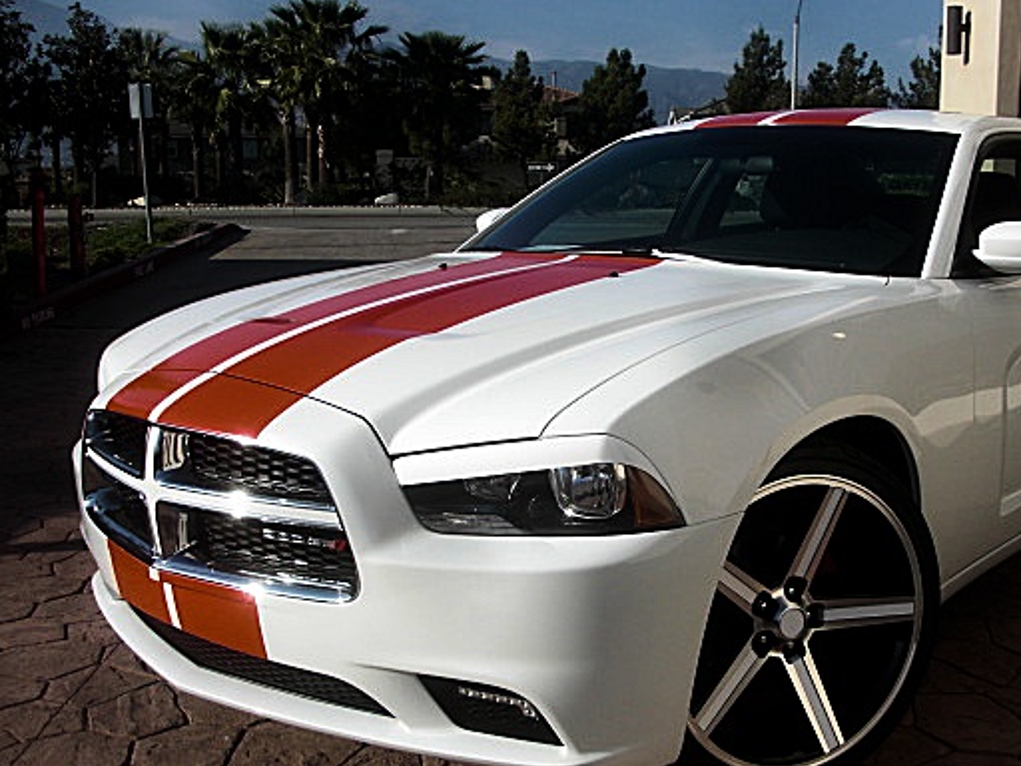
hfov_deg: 41.8
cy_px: 447
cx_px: 622
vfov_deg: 32.1
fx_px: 1327
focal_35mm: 45
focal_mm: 6.3
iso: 50
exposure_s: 1/160
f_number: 7.9
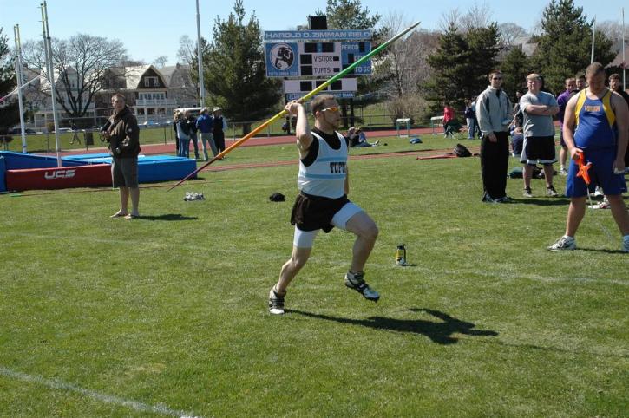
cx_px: 314
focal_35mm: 52
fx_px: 916
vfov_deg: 25.7
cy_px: 209
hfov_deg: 37.9
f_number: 5.6
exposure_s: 1/2000
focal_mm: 35
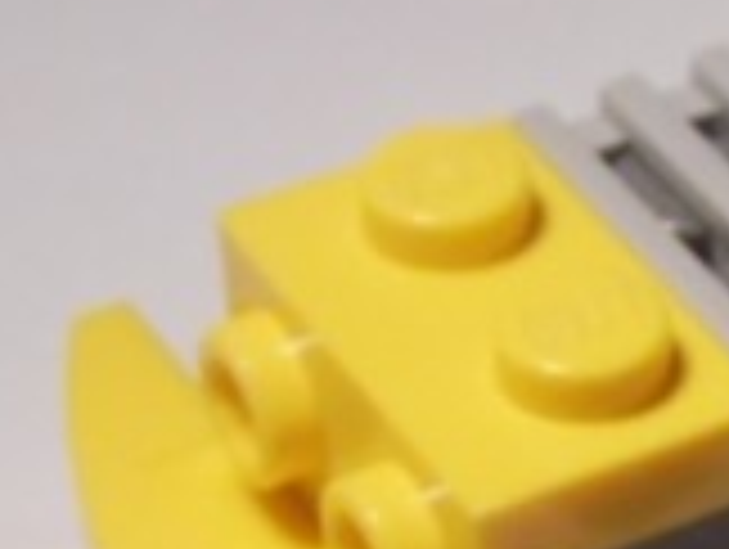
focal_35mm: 205
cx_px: 927
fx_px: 4324
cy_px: 1087
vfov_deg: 7.0
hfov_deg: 9.5
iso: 80
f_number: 3.9
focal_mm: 6.61
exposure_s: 1/200
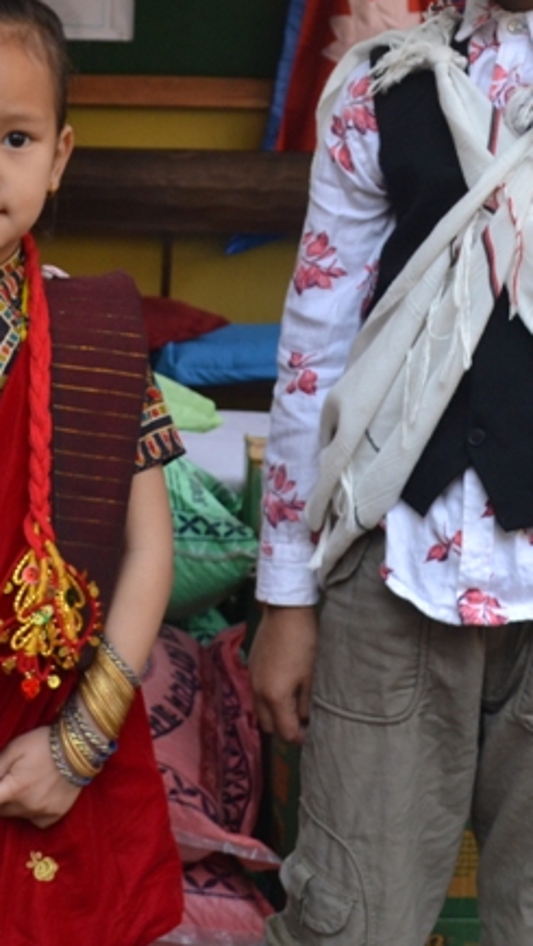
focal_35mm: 74
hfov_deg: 16.1
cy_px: 236
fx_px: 1857
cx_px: 22
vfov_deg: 28.2
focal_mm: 20
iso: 360
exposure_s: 1/125
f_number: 5.6
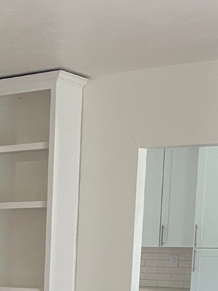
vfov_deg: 20.6
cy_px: 362
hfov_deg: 15.6
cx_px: -97
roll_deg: +0.5
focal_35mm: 88
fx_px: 740
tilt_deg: -9.6
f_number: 1.8
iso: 100
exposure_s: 1/60
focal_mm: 4.25
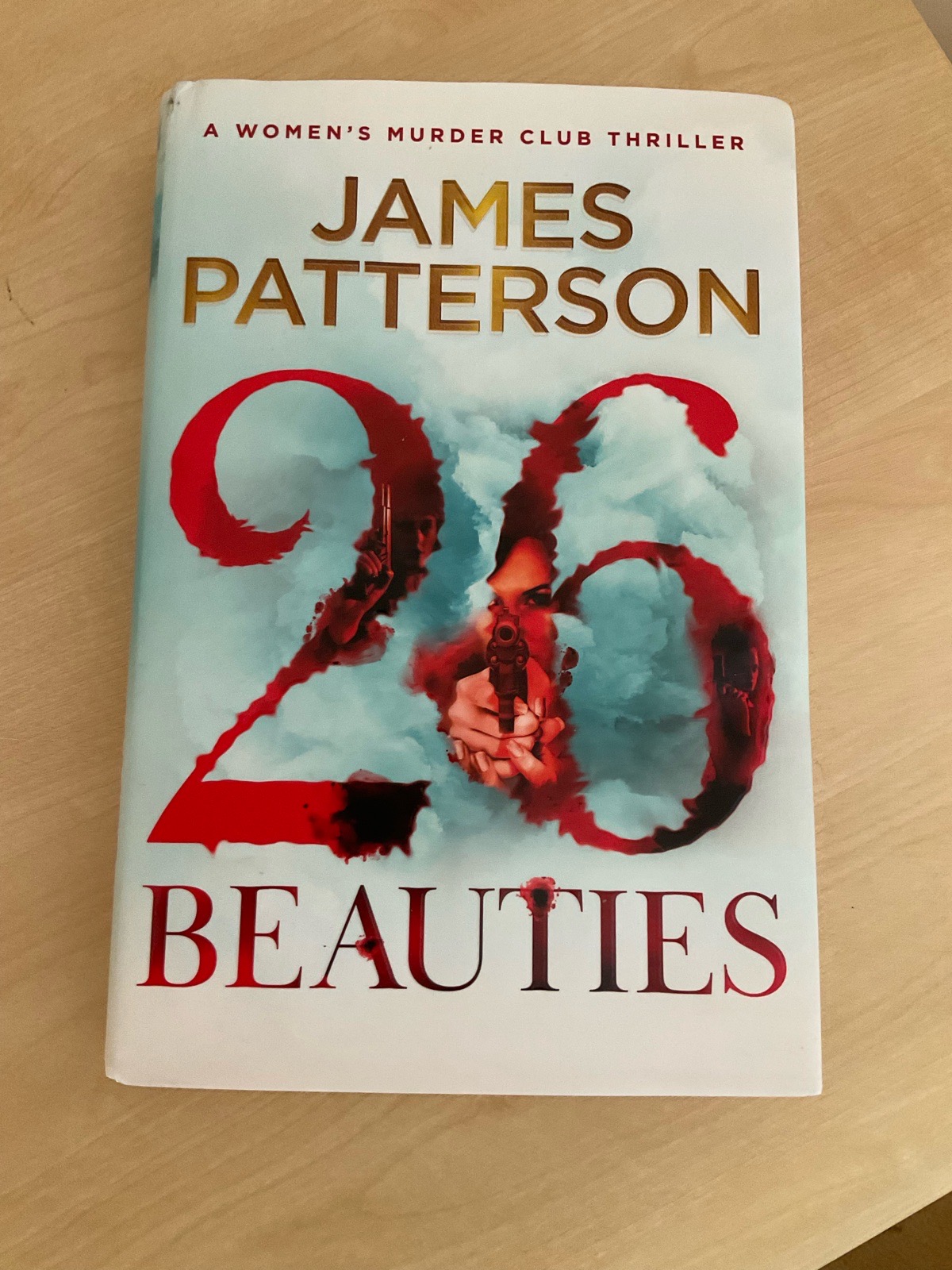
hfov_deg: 48.2
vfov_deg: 61.7
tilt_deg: -82.1
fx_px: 1063
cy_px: 635
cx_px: 476
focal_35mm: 29
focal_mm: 3
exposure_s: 1/60
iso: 160
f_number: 1.8
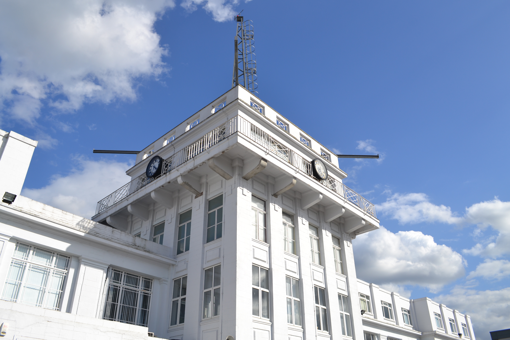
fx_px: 382
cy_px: 170
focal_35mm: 27
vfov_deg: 47.9
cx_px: 255
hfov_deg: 67.4
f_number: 9
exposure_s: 1/320
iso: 100
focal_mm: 18
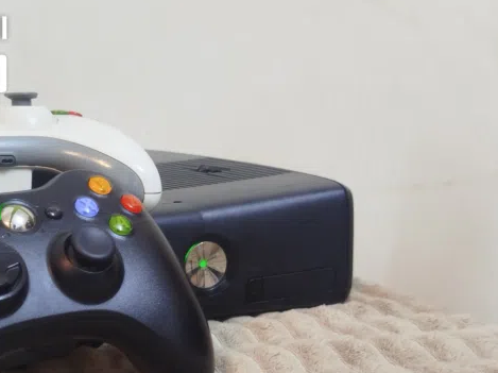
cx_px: 167
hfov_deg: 34.1
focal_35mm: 56
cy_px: 245
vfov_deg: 25.9
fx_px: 805
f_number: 1.7
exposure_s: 1/30
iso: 250
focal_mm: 5.31
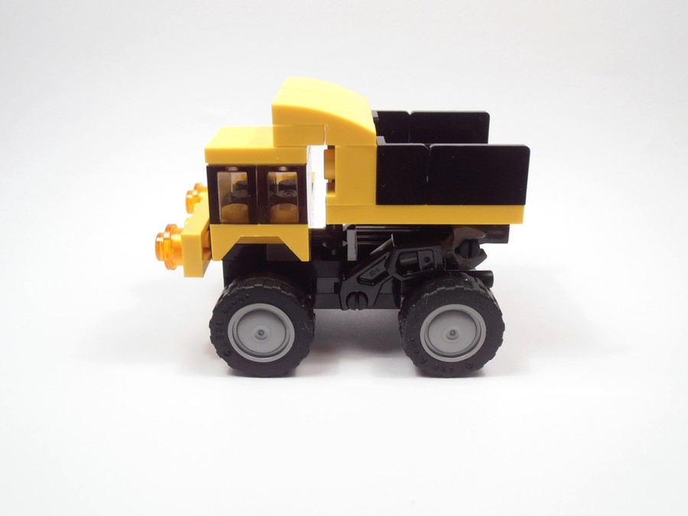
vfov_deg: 38.7
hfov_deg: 50.1
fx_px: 735
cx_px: 344
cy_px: 258
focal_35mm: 37
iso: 80
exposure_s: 1/50
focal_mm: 6.61
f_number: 3.9
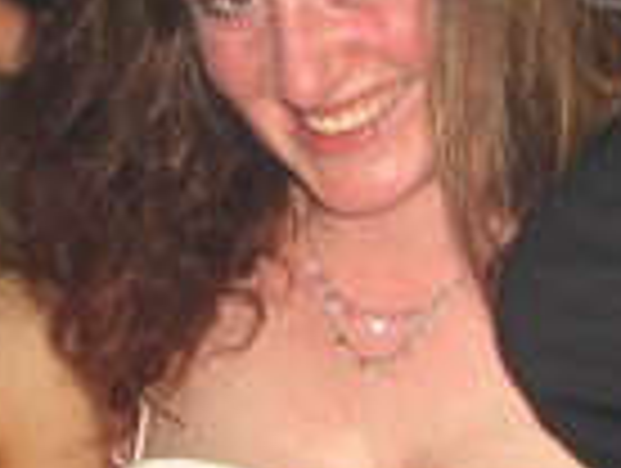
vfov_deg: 9.0
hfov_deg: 12.0
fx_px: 2965
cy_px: 104
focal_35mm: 165
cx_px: 306
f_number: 2.8
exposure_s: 1/60
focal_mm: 7.9
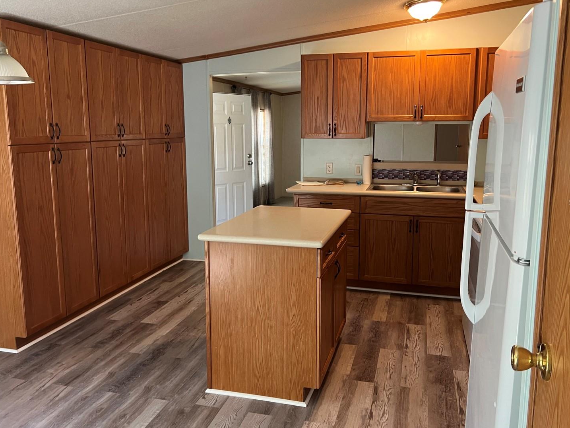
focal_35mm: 29
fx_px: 478
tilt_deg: -7.8
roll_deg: -1.2
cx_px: 288
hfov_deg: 61.6
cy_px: 202
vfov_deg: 48.2
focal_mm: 5.7
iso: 160
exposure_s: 1/60
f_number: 1.5
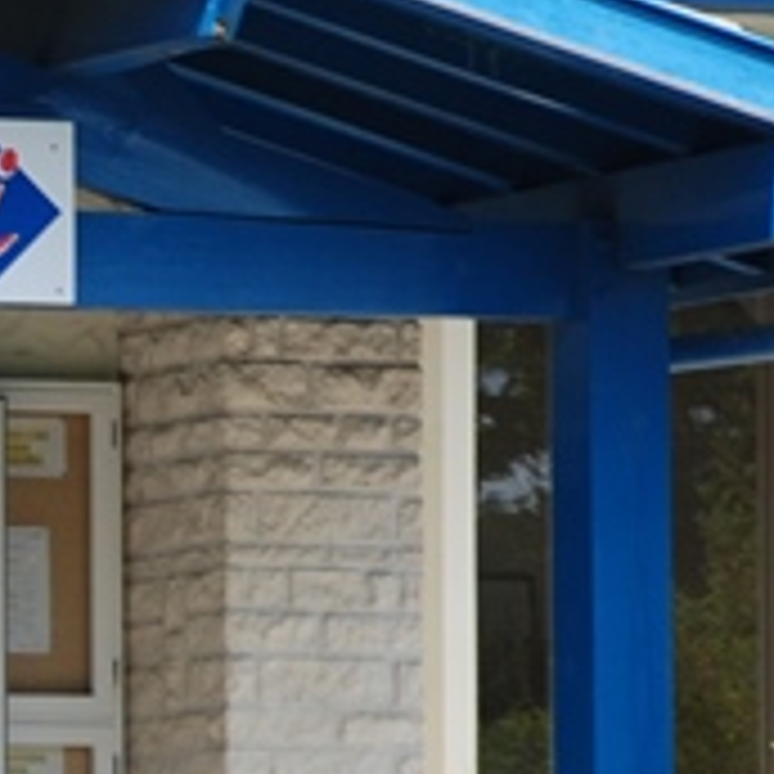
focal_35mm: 506
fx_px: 12800
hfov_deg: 3.4
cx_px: -432
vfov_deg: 3.5
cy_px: 684
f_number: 5.6
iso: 200
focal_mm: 85
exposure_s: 1/400
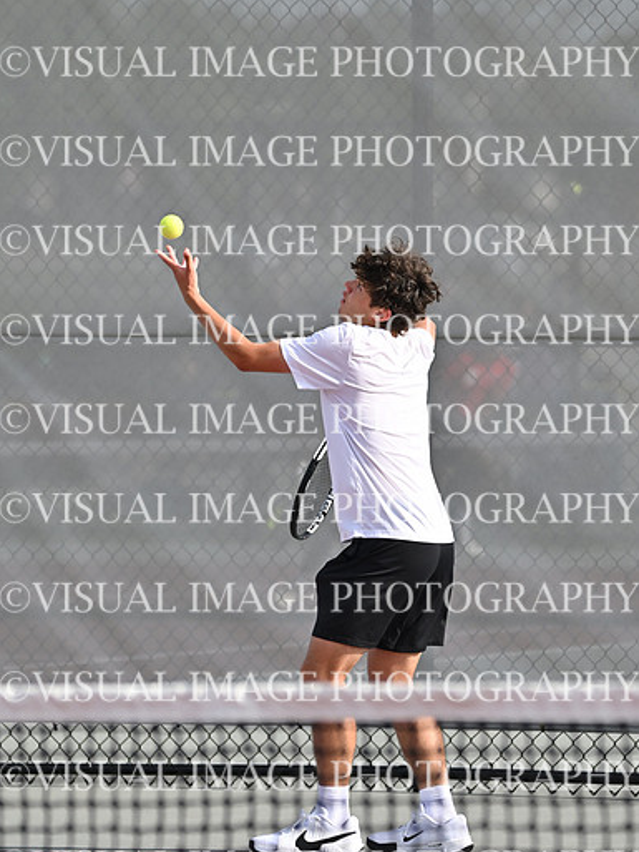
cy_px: 463
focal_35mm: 424
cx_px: 320
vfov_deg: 4.7
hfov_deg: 3.5
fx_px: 10432
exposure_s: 1/2000
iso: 450
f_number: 5.6
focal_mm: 260
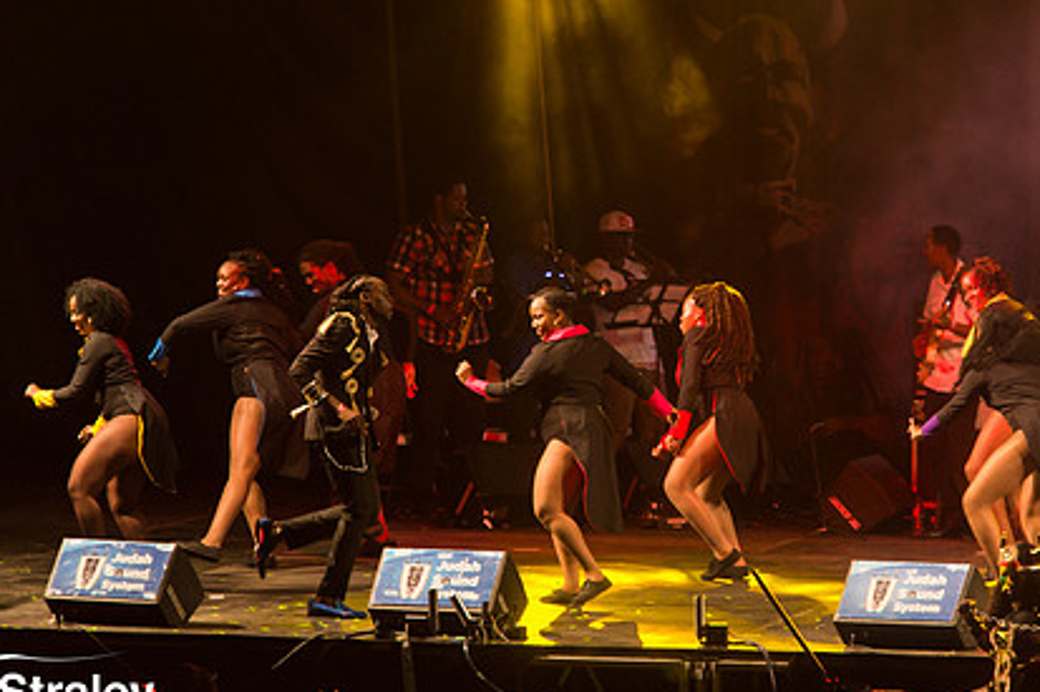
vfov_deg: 3.8
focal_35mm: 365
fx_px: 10540
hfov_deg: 5.6
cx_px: 660
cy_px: 282
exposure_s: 1/200
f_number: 5.6
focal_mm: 260
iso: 3200
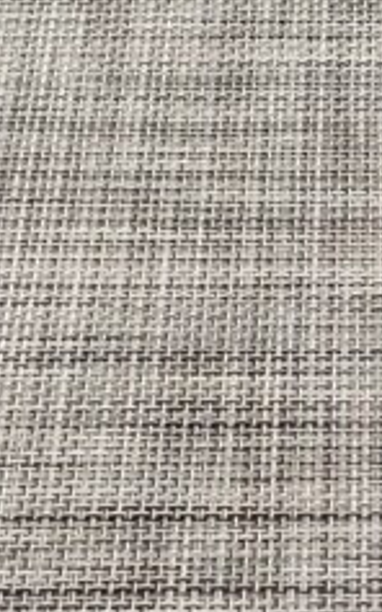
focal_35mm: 110
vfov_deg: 18.9
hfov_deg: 11.6
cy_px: 393
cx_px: 462
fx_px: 1833
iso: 24
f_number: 1.7
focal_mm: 4.53
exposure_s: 1/128
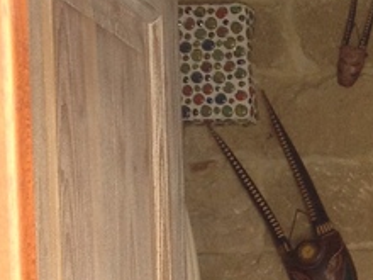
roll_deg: +2.3
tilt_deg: -4.9
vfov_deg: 7.5
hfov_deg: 9.8
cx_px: 680
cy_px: 507
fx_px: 2058
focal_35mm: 191
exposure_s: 1/60
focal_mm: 4.28
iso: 64
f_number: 2.4
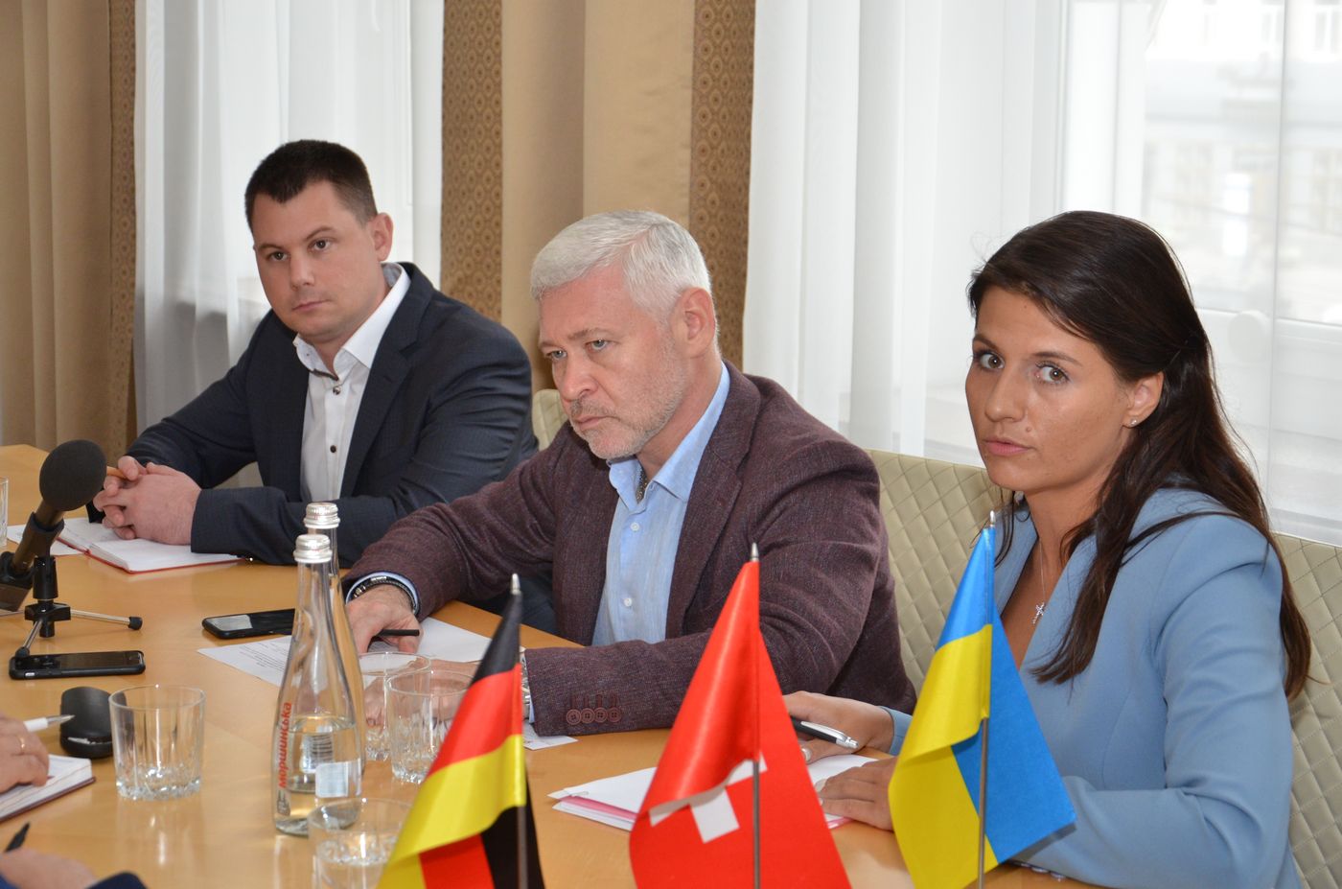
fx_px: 2511
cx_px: 671
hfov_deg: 29.9
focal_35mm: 68
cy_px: 444
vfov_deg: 20.1
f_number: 5
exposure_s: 1/250
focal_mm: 45
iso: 800
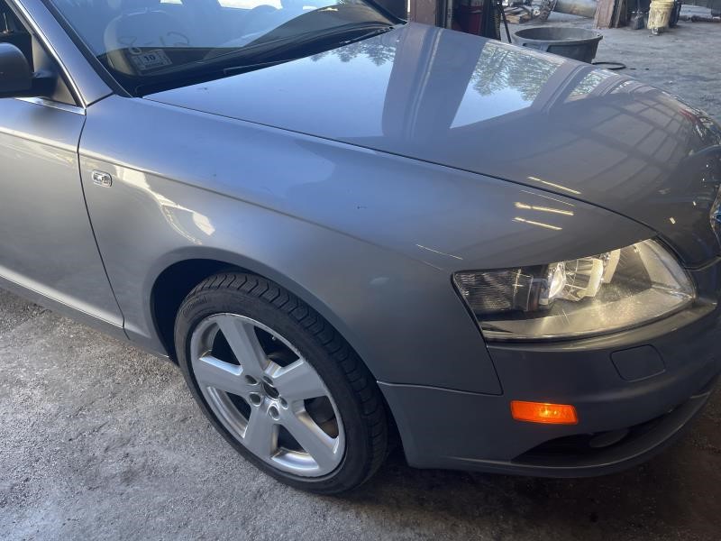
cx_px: 360
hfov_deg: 67.3
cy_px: 270
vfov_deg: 53.1
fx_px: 542
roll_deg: +0.2
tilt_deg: -26.8
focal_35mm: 26
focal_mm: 5.1
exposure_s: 1/121
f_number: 1.6
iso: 50
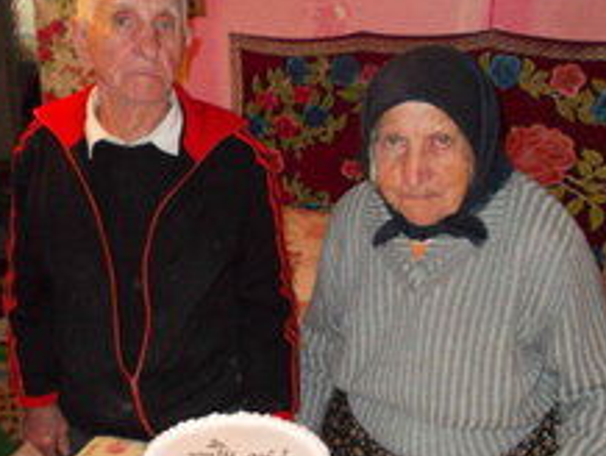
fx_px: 789
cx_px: 225
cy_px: 271
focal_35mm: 45
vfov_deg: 32.2
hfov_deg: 41.7
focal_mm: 4
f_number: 2.7
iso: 200
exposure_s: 1/25
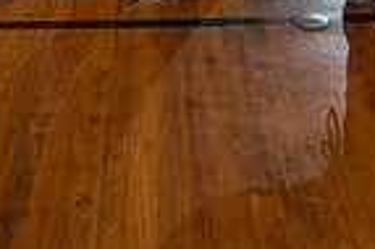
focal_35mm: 85
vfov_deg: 13.1
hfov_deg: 23.9
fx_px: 884
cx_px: 197
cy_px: -304
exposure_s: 1/250
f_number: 9
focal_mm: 27
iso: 250
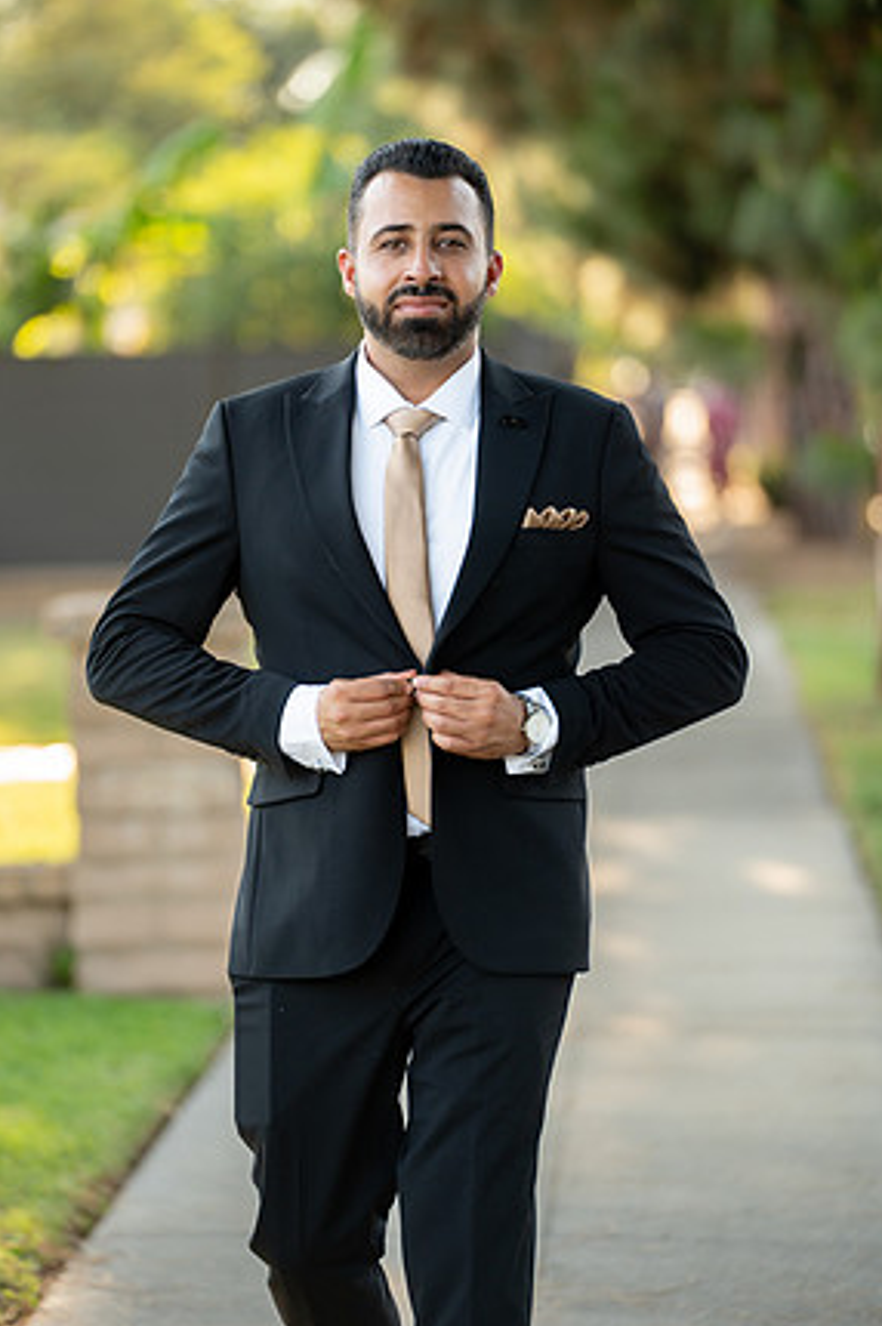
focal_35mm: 155
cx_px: 432
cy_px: 644
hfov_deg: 8.8
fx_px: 5705
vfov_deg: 13.3
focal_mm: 148
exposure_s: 1/500
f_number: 2.8
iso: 320
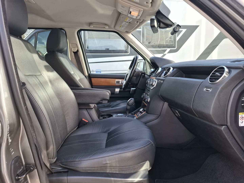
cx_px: 122
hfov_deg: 73.9
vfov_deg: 58.9
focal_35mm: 23
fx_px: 162
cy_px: 92
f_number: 1.8
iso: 50
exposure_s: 1/100
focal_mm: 5.54
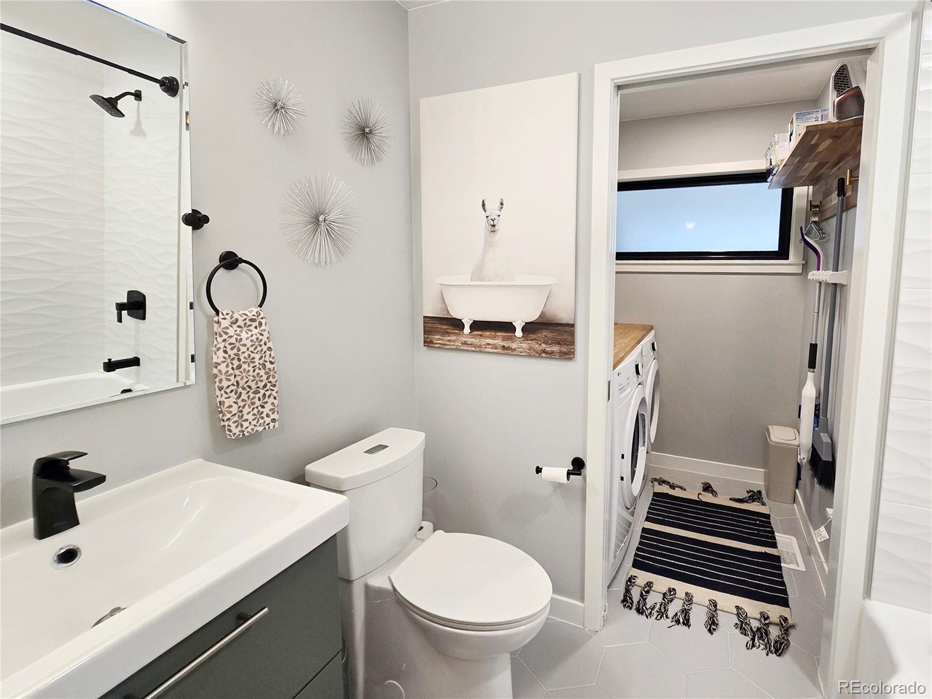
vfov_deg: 89.9
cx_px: 466
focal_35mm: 13
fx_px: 350
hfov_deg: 106.2
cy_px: 350
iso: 80
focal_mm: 2.2
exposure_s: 1/60
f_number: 2.2
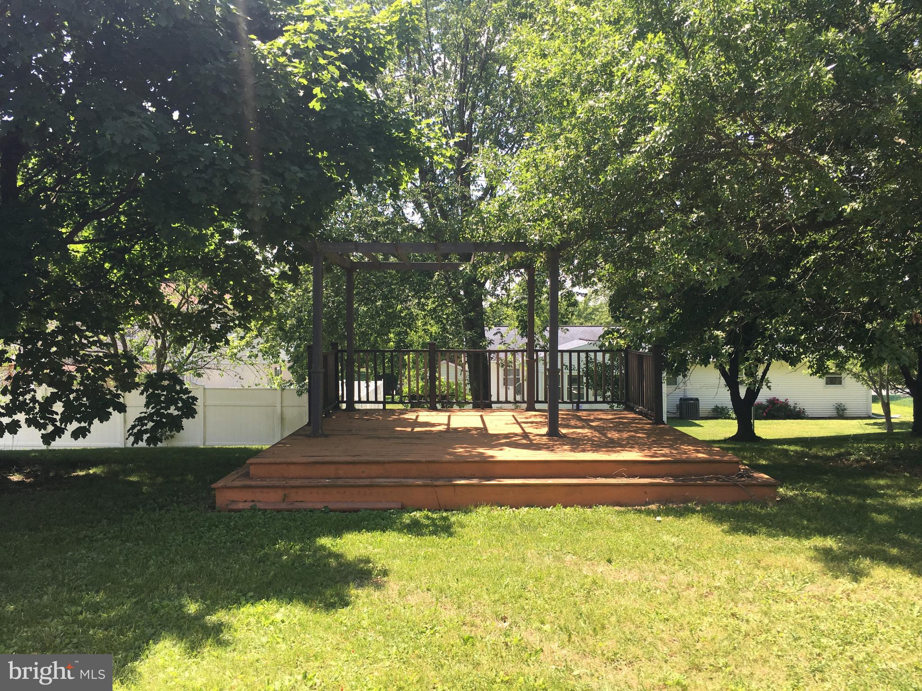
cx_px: 461
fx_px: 772
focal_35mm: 29
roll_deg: -0.1
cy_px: 346
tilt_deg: +1.6
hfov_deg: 61.7
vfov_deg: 48.2
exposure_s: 1/490
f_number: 2.2
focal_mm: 4.15
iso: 25
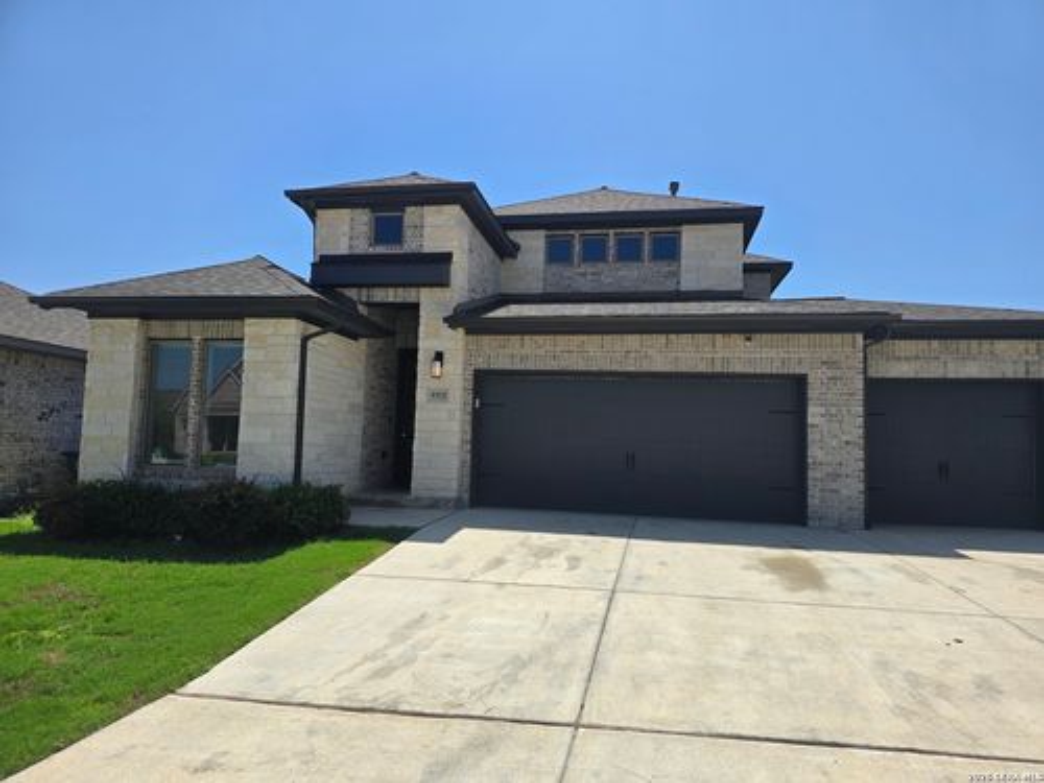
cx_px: 522
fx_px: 694
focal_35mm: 23
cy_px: 392
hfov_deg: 73.9
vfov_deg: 58.9
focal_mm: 6.3
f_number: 1.7
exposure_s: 1/986
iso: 12
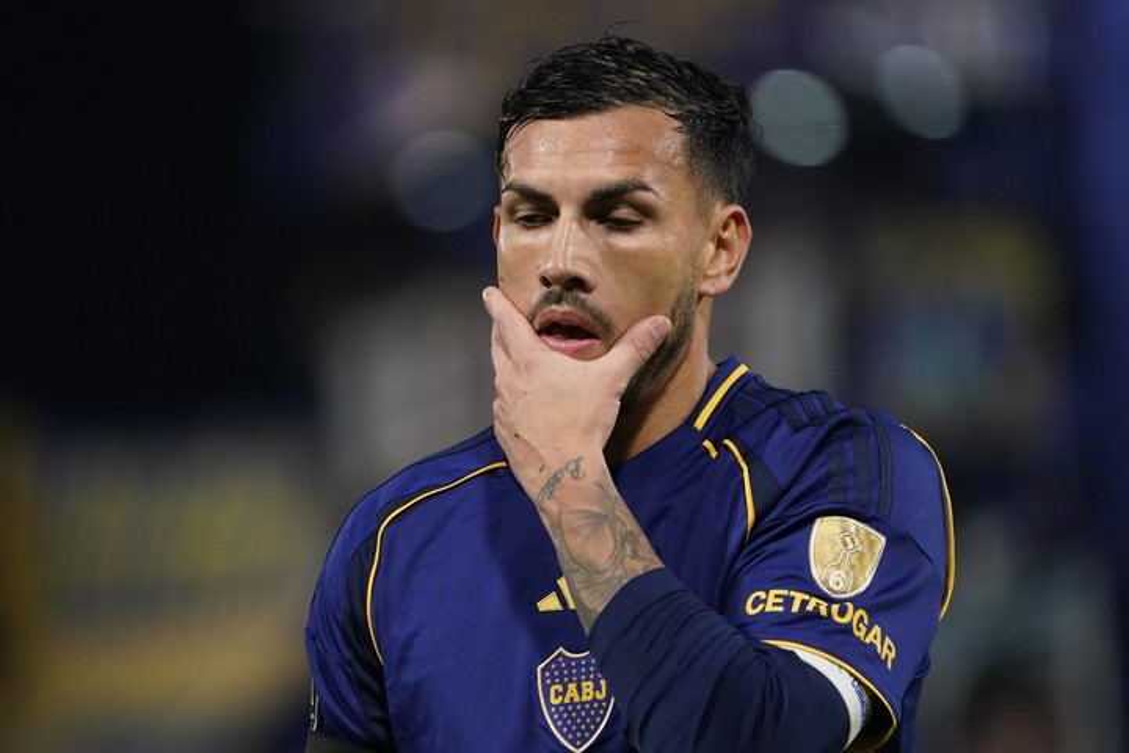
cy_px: 376
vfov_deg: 2.7
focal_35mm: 518
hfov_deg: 4.0
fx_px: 16244
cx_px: 564
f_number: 6.3
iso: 5000
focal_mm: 518
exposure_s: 1/1250
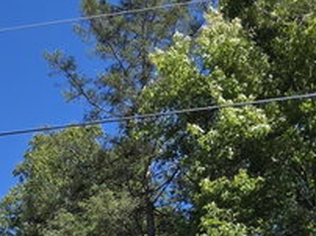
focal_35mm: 66
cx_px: -5
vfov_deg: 17.1
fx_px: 602
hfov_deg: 27.6
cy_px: 455
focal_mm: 2.2
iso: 50
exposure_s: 1/2000
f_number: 1.9
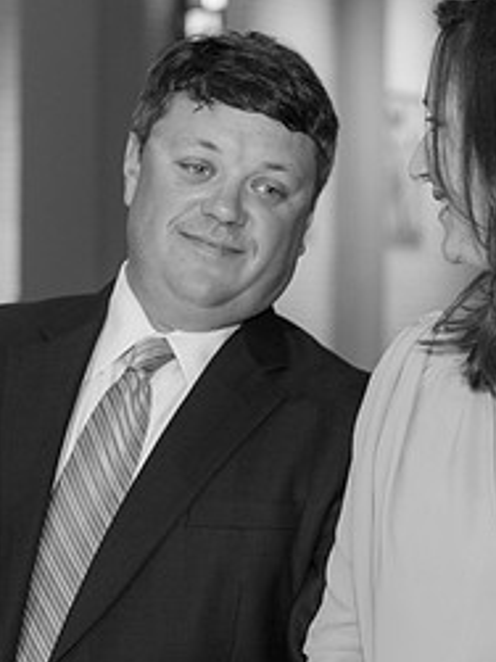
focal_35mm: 156
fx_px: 2983
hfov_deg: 9.5
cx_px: 329
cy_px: 494
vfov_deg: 12.6
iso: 1400
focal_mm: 60
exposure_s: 1/100
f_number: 4
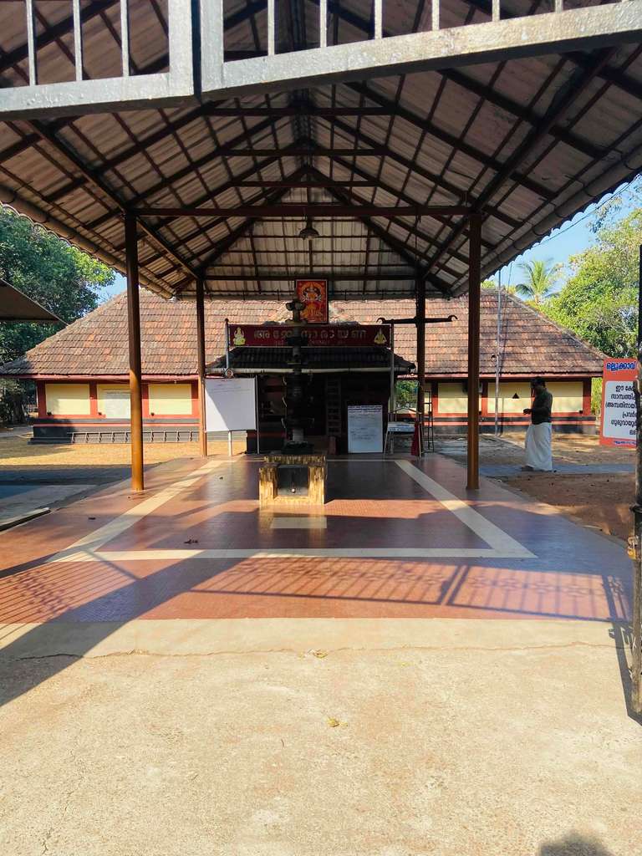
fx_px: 643
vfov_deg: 67.3
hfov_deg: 53.1
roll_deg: +0.8
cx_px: 321
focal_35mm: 26
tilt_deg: -3.0
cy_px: 428
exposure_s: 1/949
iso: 32
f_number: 1.8
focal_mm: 4.25
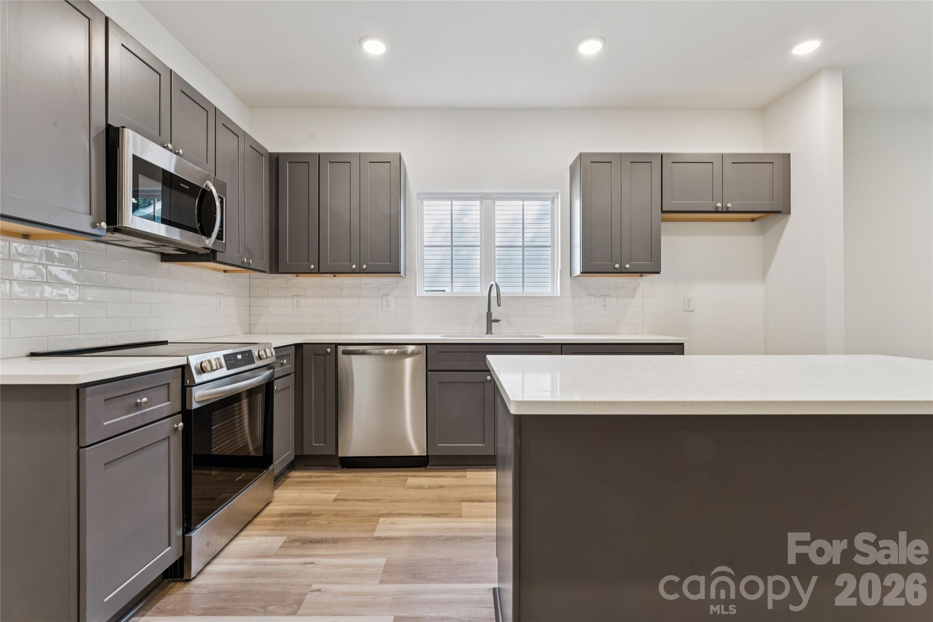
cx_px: 466
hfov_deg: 94.6
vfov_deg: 71.7
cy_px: 311
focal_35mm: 17
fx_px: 430
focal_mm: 16.6
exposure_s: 1/1.25
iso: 100
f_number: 13
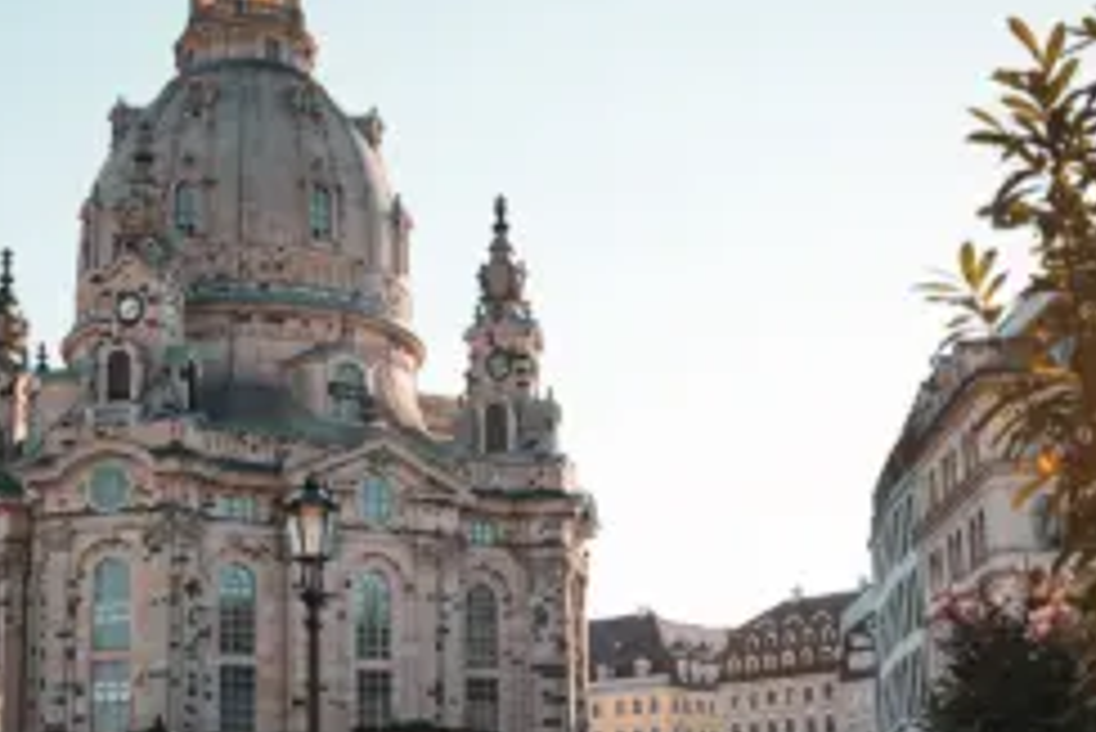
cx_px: 328
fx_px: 1675
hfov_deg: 35.7
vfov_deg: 24.5
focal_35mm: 55
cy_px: 481
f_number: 3.5
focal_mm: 28
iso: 100
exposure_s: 1/1000
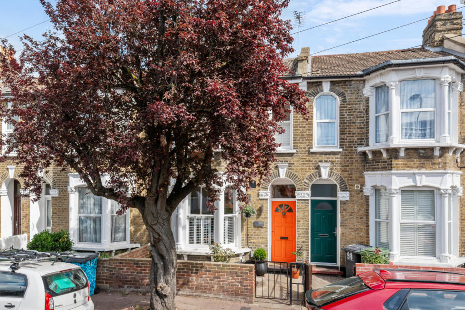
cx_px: 232
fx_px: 349
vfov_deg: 47.9
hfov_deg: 67.4
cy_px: 155
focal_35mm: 27
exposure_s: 1/80
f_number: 8
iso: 50
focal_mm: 18
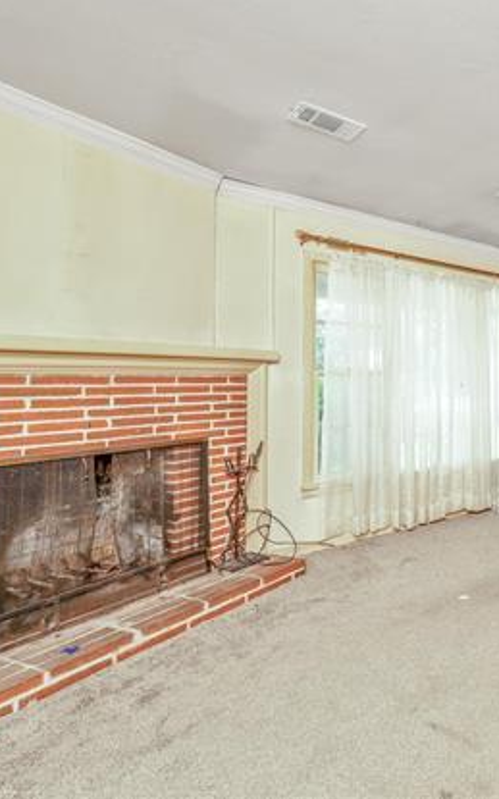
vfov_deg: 79.7
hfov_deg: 43.7
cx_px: 538
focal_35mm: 22
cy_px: 391
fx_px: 479
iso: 3200
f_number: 8
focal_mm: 14
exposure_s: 1/25
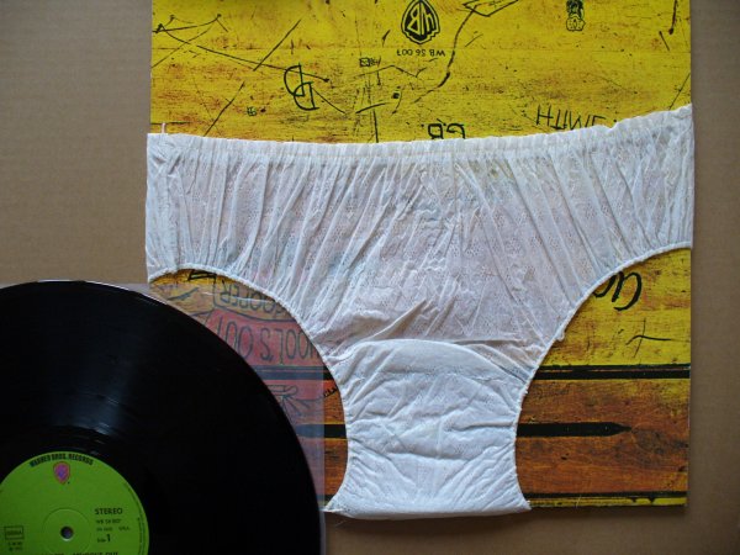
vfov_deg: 38.7
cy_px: 278
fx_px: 791
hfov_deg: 50.1
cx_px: 370
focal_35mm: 37
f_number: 2.8
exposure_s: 1/25
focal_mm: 6.1
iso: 150
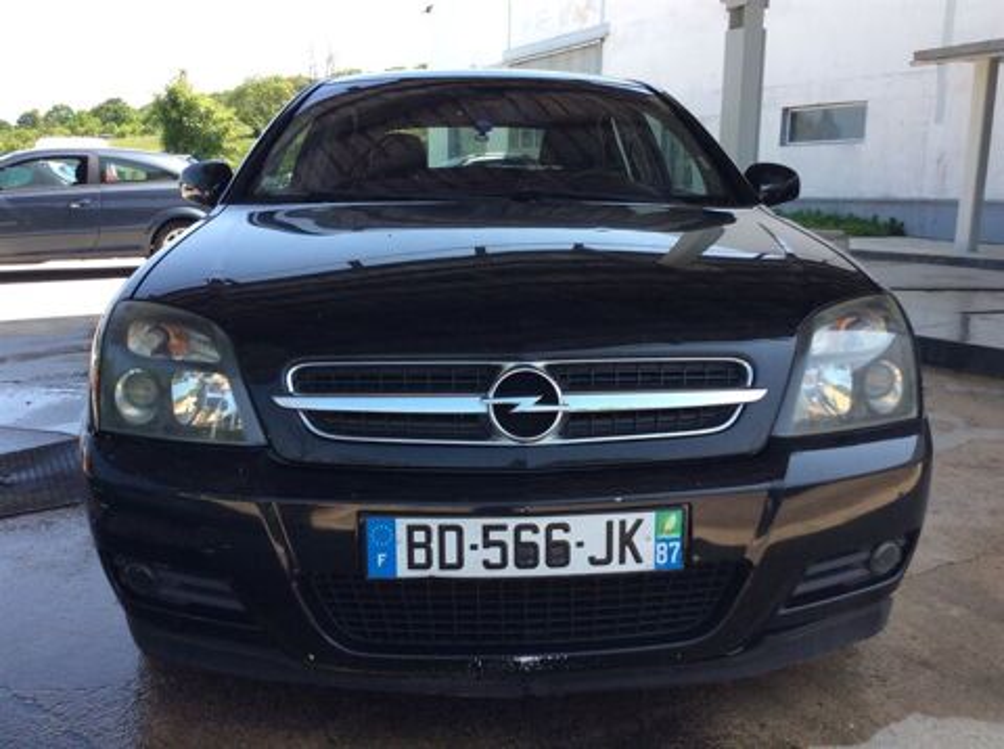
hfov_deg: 56.9
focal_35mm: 32
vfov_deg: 44.0
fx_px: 926
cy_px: 374
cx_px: 502
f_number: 2.4
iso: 32
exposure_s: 1/316
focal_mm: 3.3
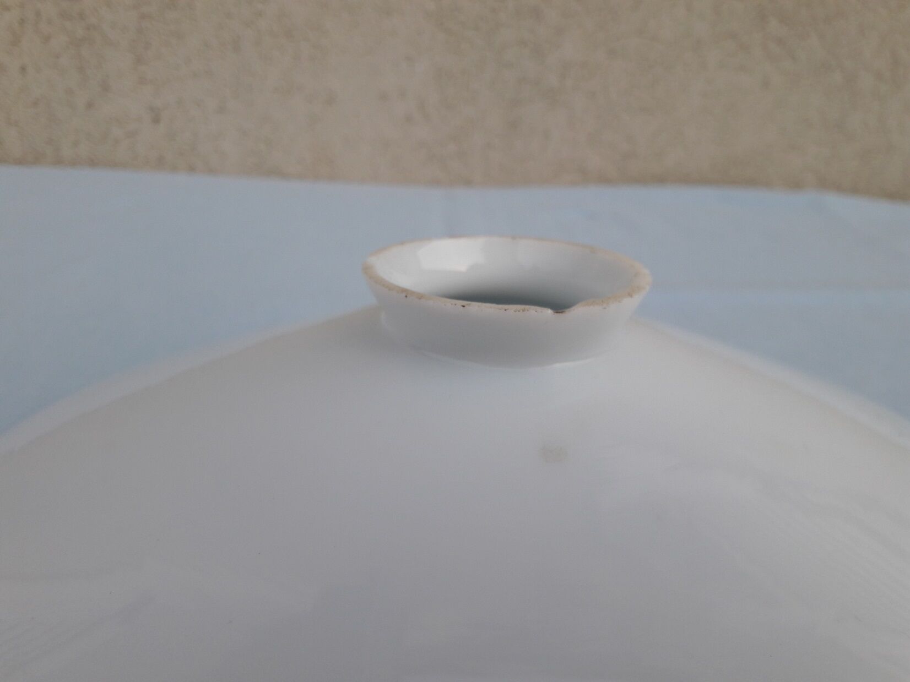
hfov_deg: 63.4
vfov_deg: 49.7
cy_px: 341
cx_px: 455
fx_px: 736
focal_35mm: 28
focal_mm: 3.7
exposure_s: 1/150
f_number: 1.9
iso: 40
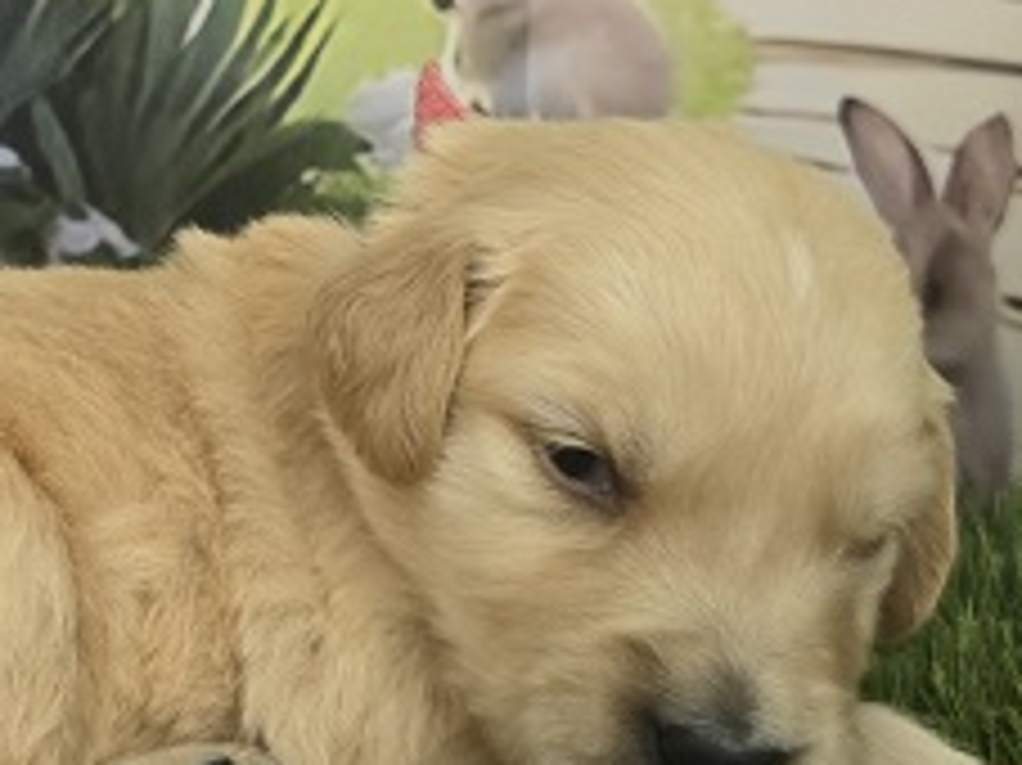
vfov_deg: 17.9
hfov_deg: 23.9
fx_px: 2390
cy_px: 76
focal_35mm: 81
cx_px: 252
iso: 160
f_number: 1.8
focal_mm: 5.4
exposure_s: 1/120
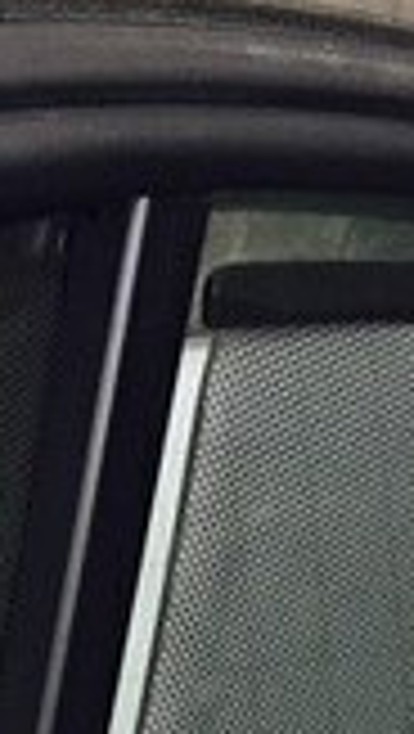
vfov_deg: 20.5
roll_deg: +5.1
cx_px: 112
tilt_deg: +2.0
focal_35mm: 96
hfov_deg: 12.6
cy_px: 923
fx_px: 1869
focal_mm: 4.15
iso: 160
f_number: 2.2
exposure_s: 1/33
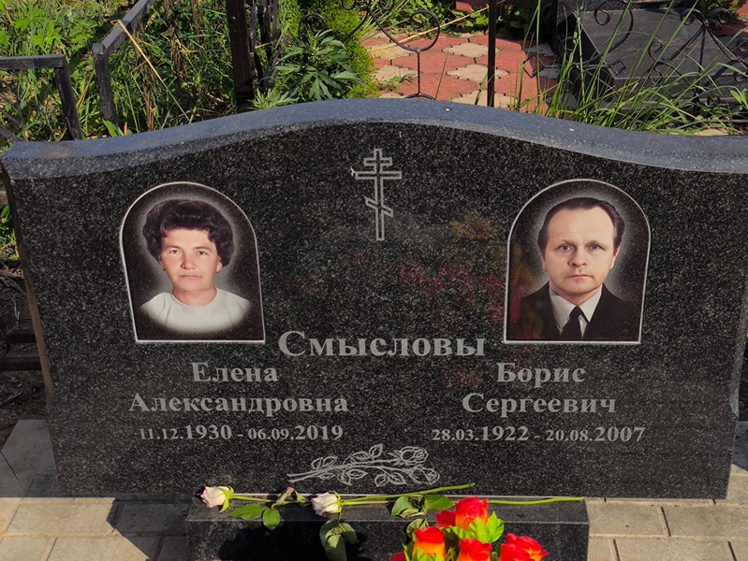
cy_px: 280
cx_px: 374
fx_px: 1081
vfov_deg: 29.1
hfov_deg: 38.2
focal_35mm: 50
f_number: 1.7
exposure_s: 1/2162
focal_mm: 4.71
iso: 50
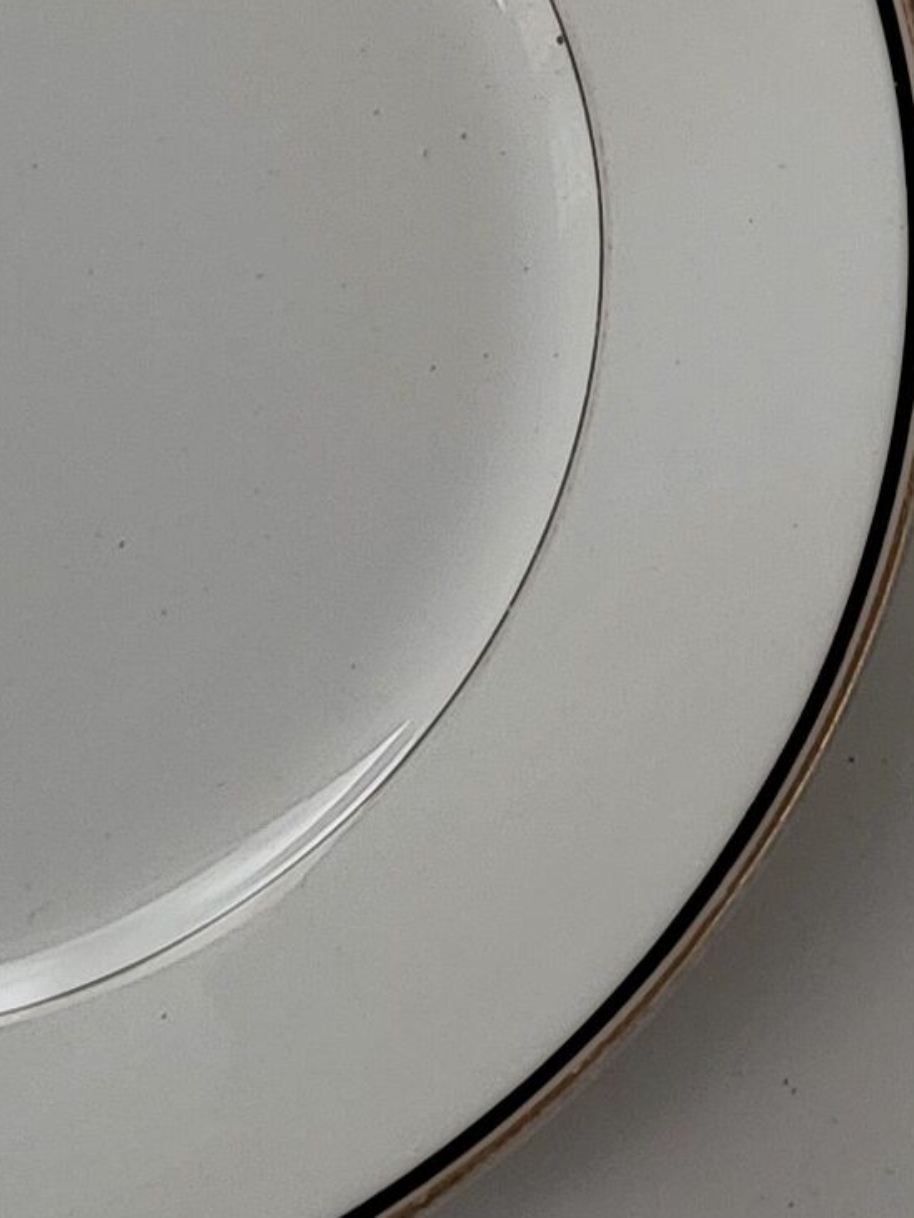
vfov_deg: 13.0
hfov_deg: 10.4
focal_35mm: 142
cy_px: -709
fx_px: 4999
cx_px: 874
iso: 40
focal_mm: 5.4
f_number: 1.8
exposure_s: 1/132
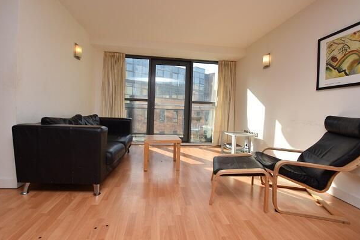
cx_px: 175
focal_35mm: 16
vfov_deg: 73.7
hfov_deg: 96.7
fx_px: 160
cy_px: 113
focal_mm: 10
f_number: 5.6
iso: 100
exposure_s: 1/160
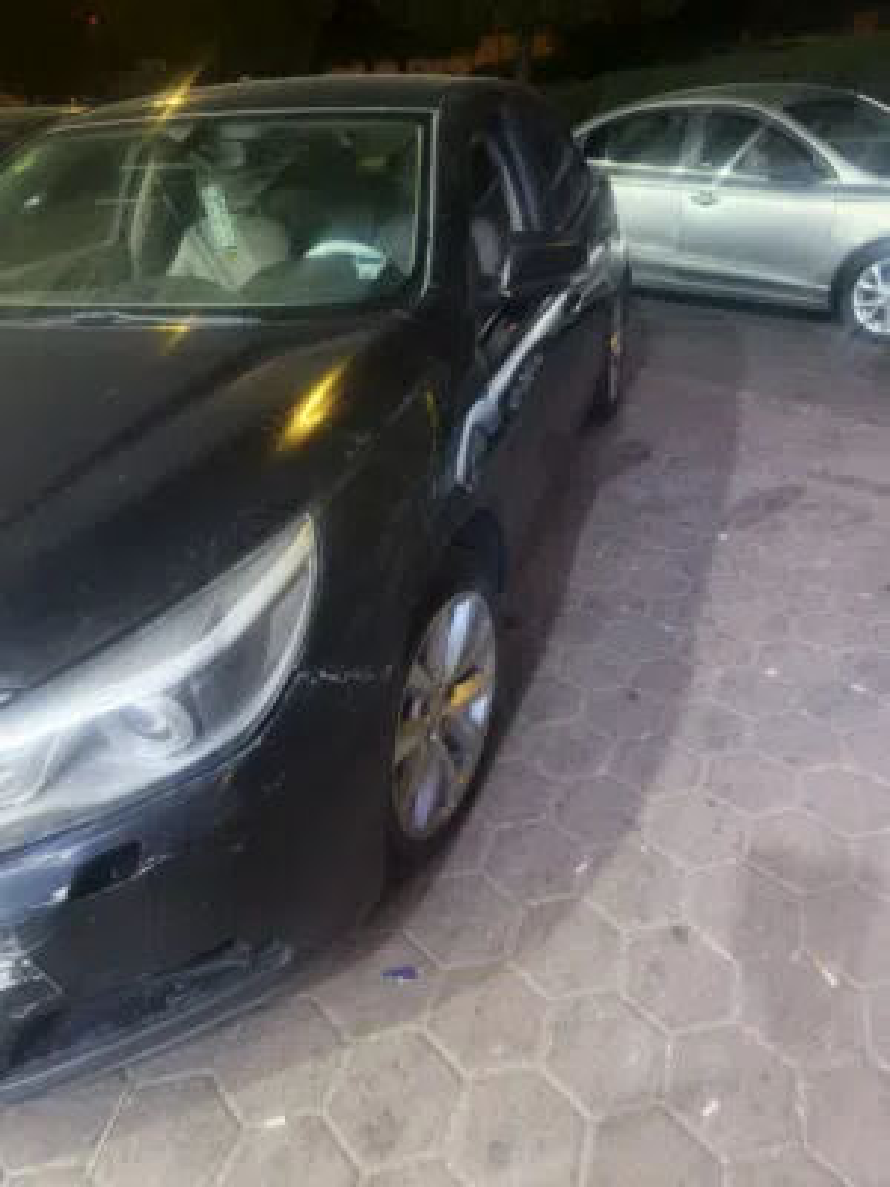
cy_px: 594
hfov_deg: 58.9
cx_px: 445
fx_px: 788
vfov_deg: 73.9
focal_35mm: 23
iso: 2822
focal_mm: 5.25
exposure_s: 1/60
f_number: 1.7
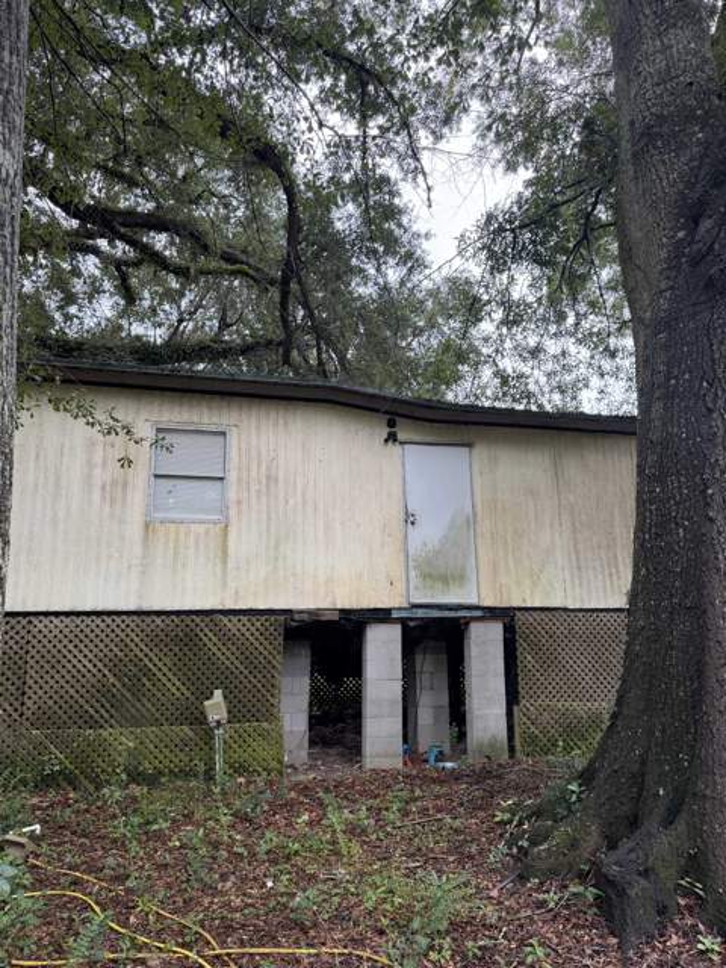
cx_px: 363
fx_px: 671
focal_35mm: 24
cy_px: 484
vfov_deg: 71.6
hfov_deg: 56.8
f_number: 1.78
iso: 80
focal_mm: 6.76
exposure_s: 1/203
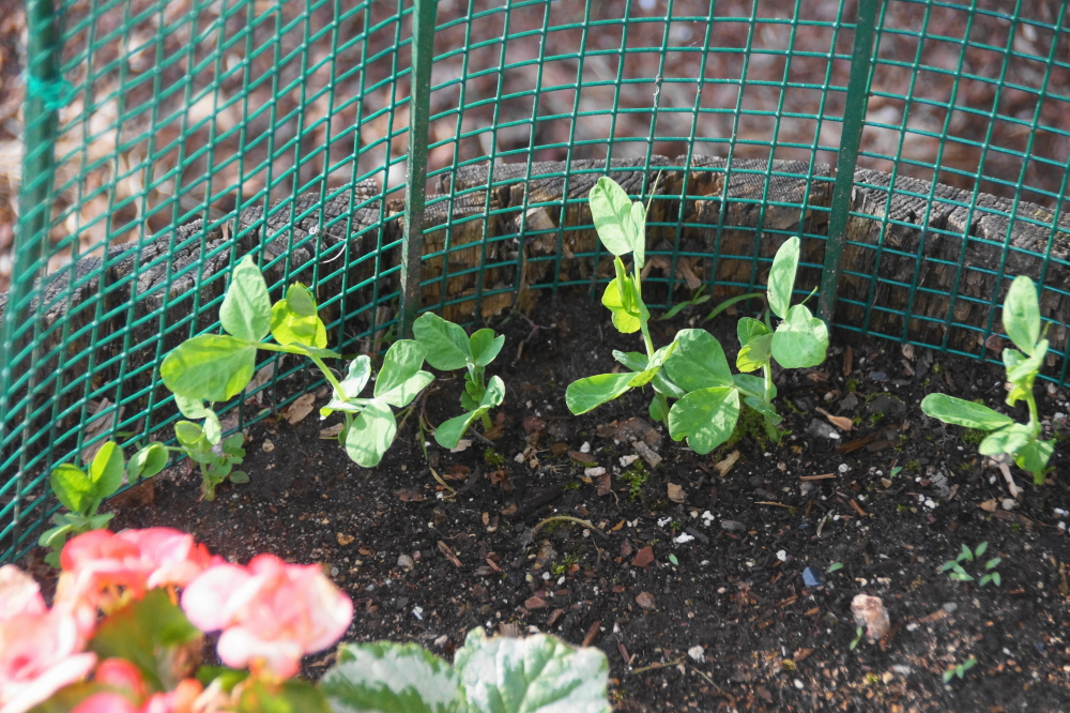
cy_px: 356
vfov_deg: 9.1
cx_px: 535
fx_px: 4457
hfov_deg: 13.7
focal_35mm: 150
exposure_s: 1/160
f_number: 5.6
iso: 1250
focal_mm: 100
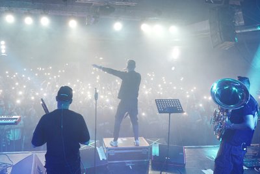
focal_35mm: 27
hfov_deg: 67.4
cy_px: 87
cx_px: 130
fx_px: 195
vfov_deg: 48.0
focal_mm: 27
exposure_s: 1/100
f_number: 4
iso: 3200
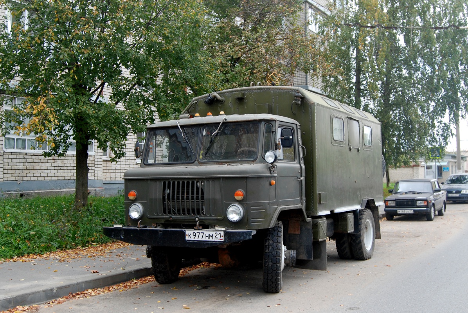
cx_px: 234
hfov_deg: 61.9
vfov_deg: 43.7
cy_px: 156
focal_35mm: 30
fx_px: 390
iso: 200
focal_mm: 20
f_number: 5
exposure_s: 1/100
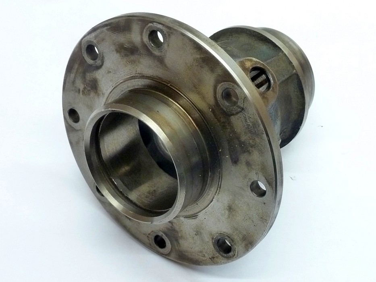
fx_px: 521
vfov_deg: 30.3
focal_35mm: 48
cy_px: 141
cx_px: 188
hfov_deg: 39.7
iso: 400
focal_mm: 7.9
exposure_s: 1/15
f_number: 3.8
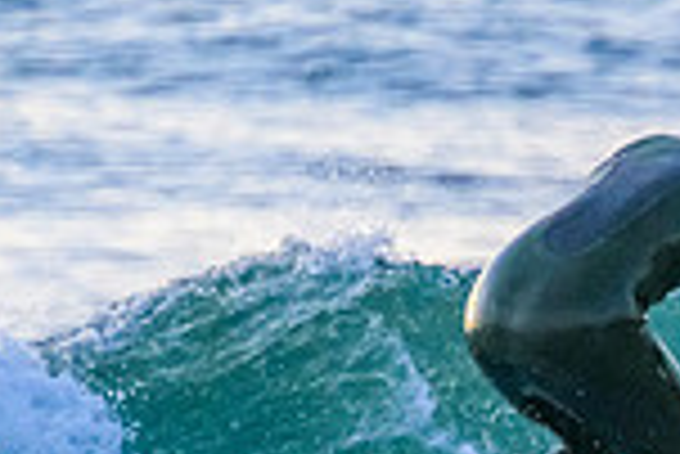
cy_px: 694
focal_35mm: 3080
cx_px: 1139
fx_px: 58233
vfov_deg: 0.4
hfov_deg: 0.7
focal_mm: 800
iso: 4000
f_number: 11
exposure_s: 1/1600
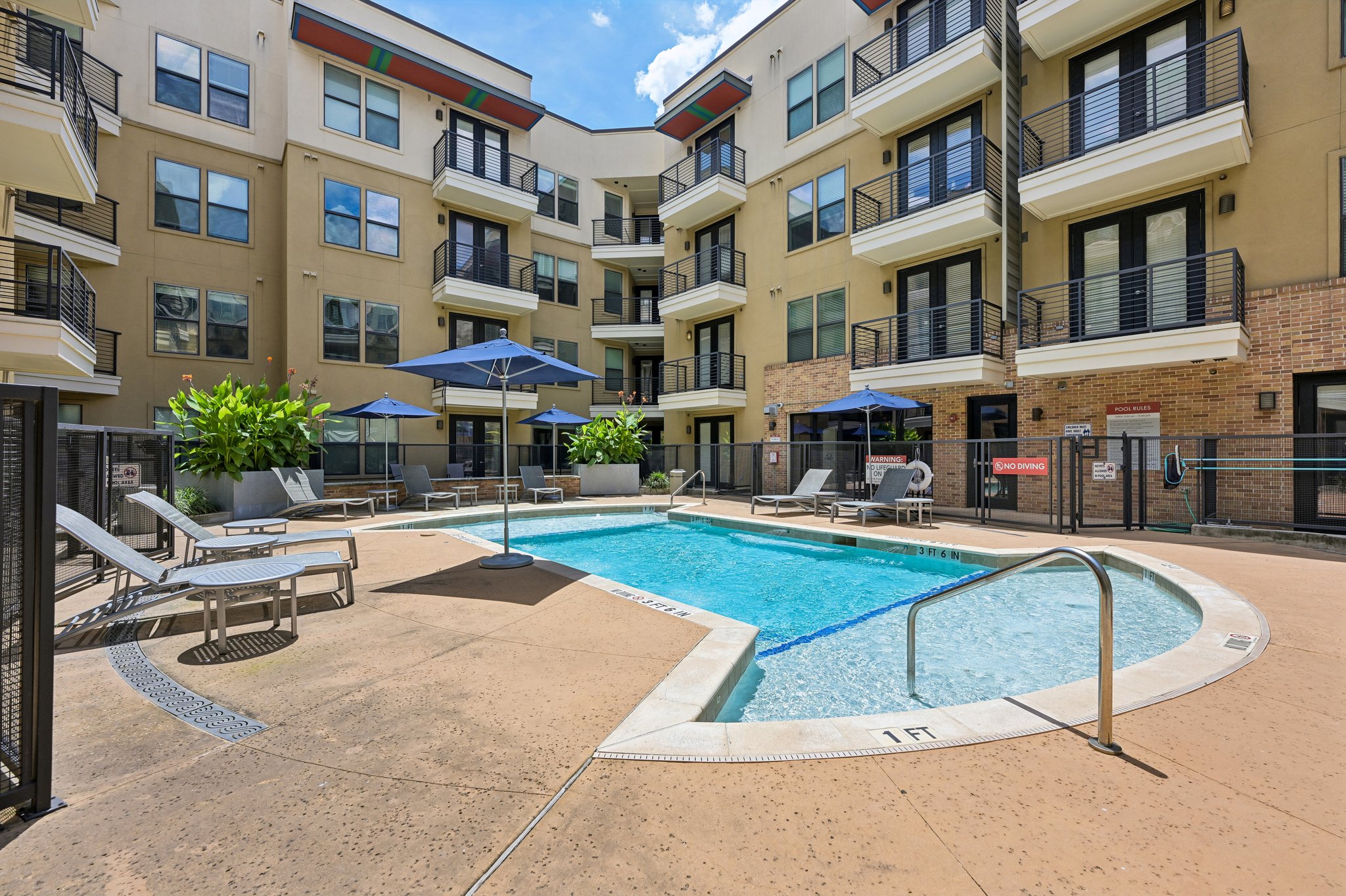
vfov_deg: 77.3
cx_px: 673
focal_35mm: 15
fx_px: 561
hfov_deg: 100.4
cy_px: 448
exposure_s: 1/500
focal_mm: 15
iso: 100
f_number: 5.6
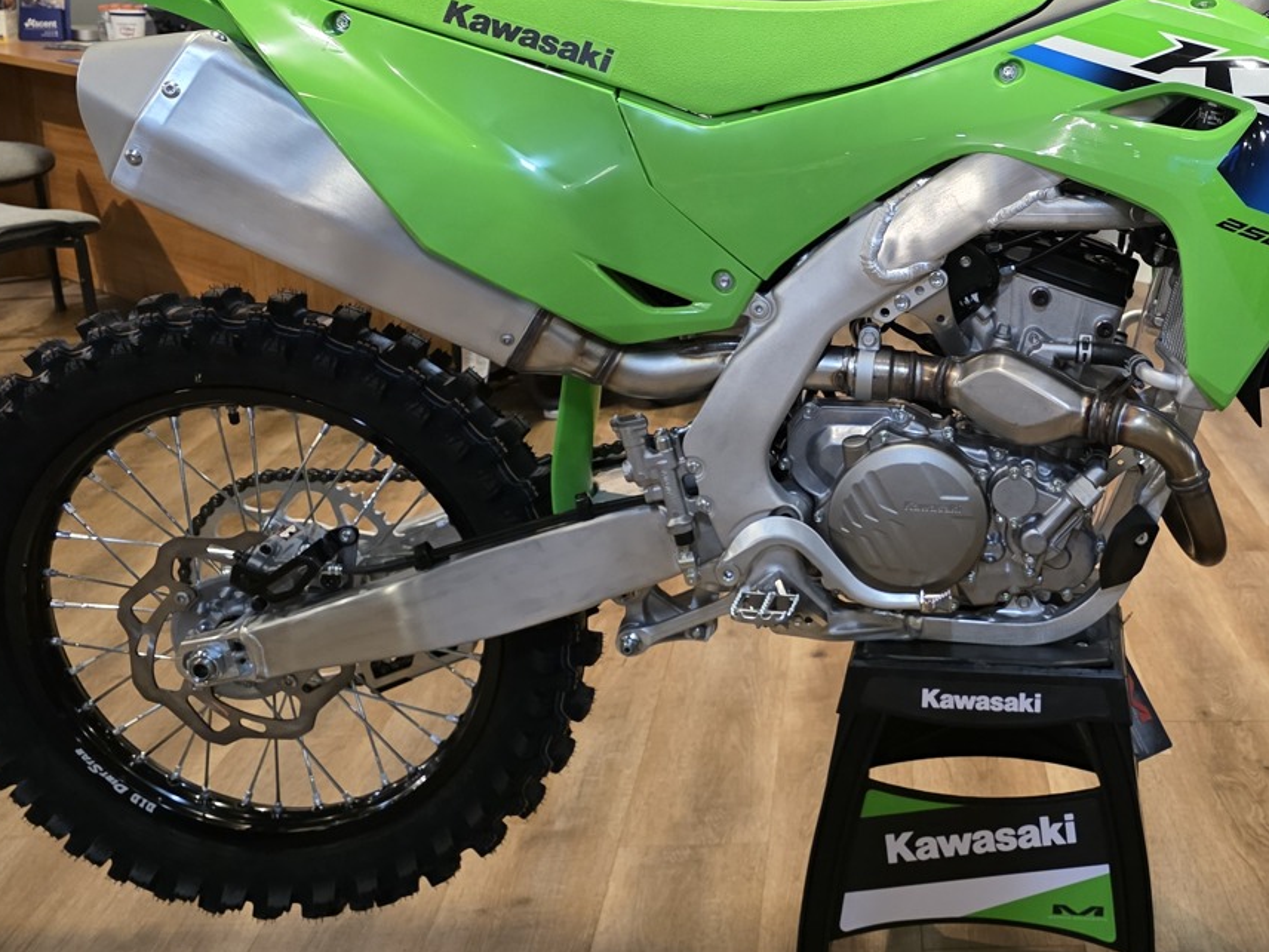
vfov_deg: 33.4
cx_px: 975
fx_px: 1576
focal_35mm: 43
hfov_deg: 42.3
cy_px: 362
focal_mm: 6.3
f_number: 1.7
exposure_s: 1/120
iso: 800
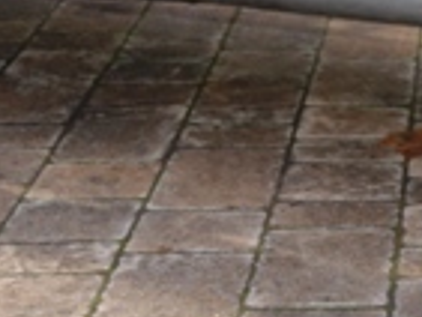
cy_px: -199
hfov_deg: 11.2
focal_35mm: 174
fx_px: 2123
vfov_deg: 8.3
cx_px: 425
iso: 100
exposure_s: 1/160
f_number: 4
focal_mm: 32
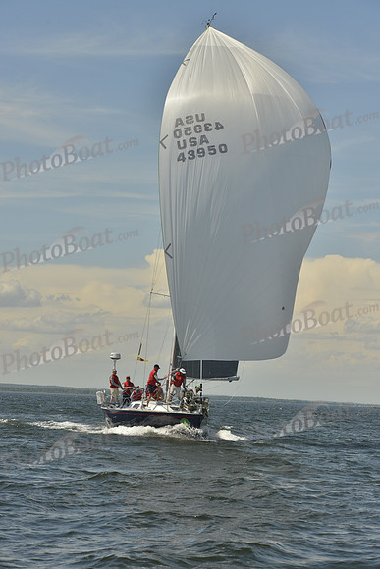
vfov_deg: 21.5
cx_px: 190
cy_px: 284
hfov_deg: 14.4
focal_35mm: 95
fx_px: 1503
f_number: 9
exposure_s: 1/1600
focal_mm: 95
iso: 280
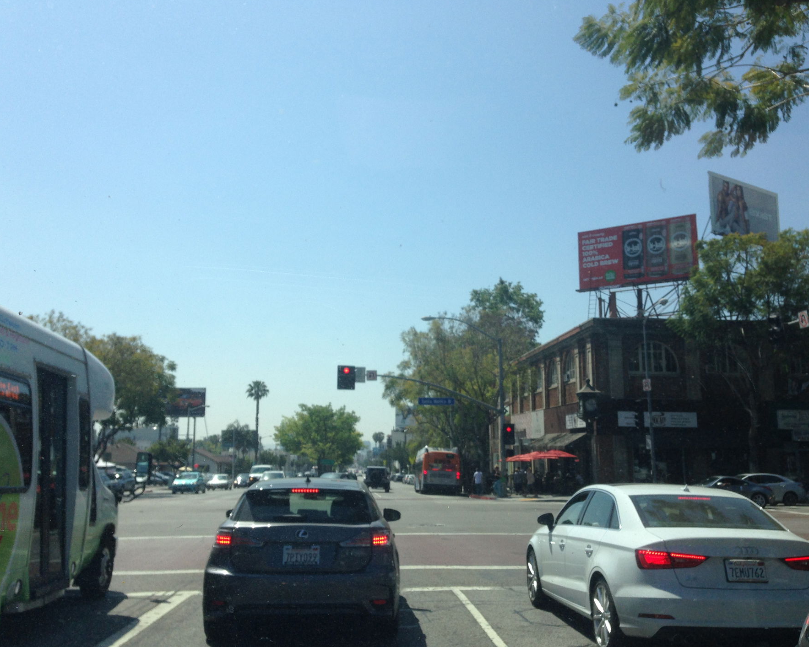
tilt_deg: +7.7
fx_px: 838
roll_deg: -2.2
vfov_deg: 42.2
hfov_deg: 51.5
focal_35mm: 35
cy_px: 323
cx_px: 413
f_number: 2.4
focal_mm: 4.12
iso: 50
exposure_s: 1/1695
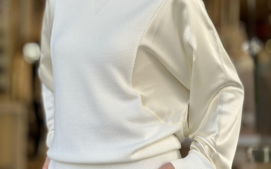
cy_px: 43
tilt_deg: +2.4
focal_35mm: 79
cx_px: 120
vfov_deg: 16.4
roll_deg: +0.0
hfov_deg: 26.1
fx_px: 583
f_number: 1.78
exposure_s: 1/762
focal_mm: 6.86
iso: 80
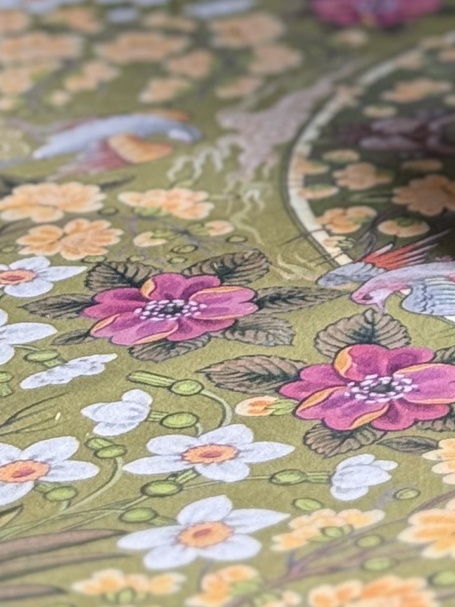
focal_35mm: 188
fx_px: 3294
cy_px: -531
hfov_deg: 7.6
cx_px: 832
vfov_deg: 9.9
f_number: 1.78
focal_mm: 6.76
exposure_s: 1/104
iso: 80
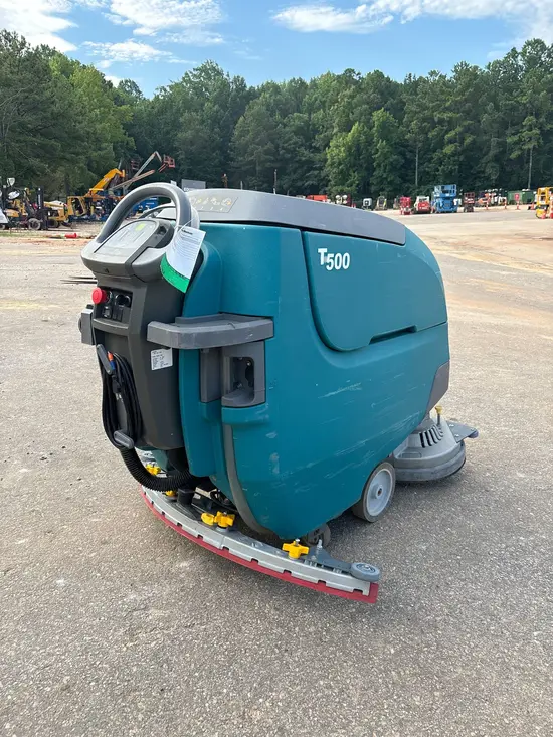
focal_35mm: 26
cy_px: 368
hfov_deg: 53.1
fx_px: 554
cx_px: 276
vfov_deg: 67.3
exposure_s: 1/697
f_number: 1.6
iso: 50
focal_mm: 5.96
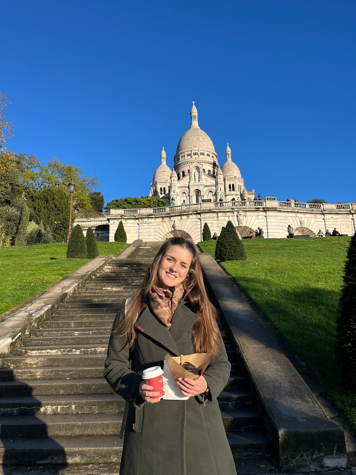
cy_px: 238
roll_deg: +0.9
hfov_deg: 53.1
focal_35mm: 26
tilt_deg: +15.8
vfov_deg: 67.3
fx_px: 357
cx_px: 178
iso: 50
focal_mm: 5.1
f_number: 1.6
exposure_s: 1/2825
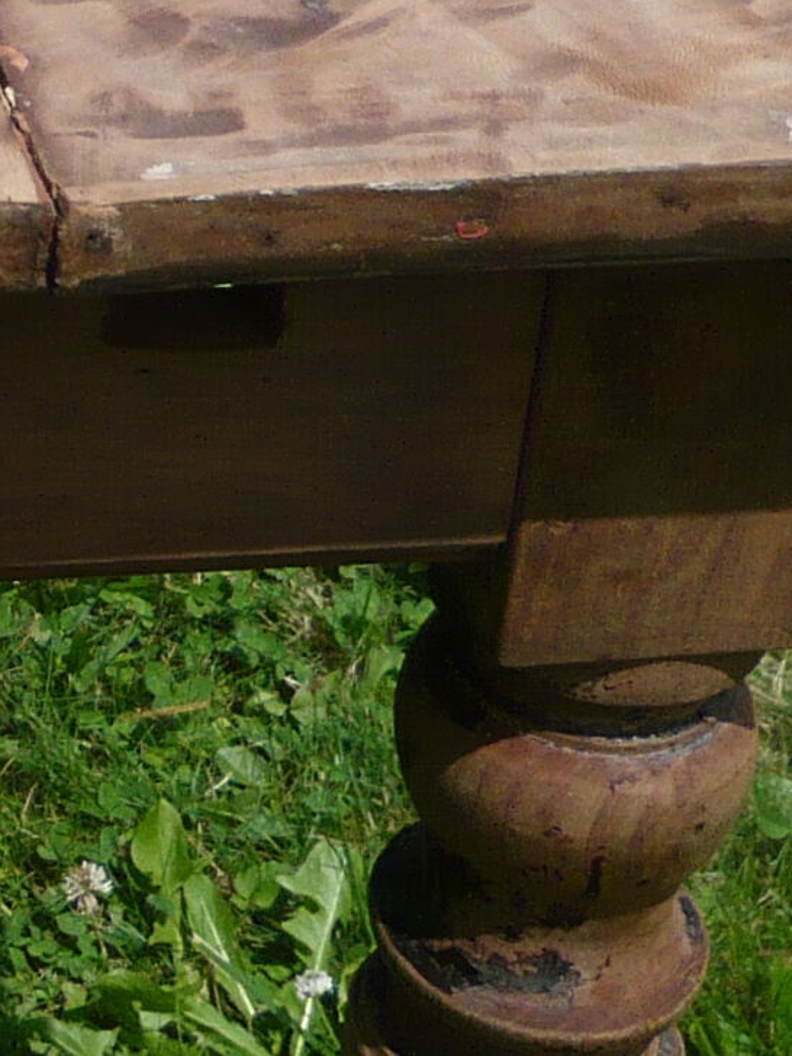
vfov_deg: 12.4
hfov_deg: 9.1
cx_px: -895
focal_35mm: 152
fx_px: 4637
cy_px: -503
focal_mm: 5.8
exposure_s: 1/250
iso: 100
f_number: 9
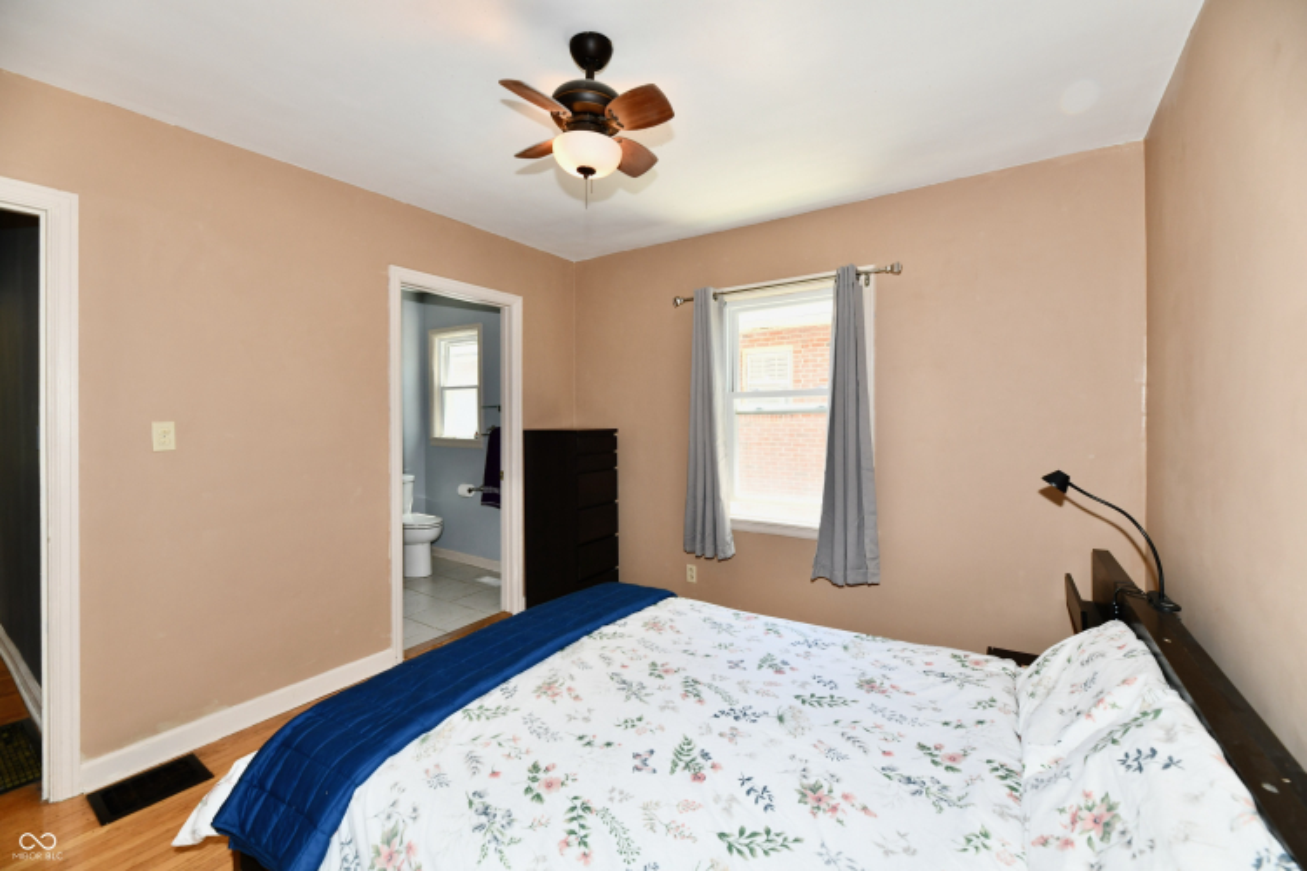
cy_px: 436
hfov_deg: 104.3
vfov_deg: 81.2
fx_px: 508
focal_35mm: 14
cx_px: 654
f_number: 6.3
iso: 640
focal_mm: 14
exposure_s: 1/60
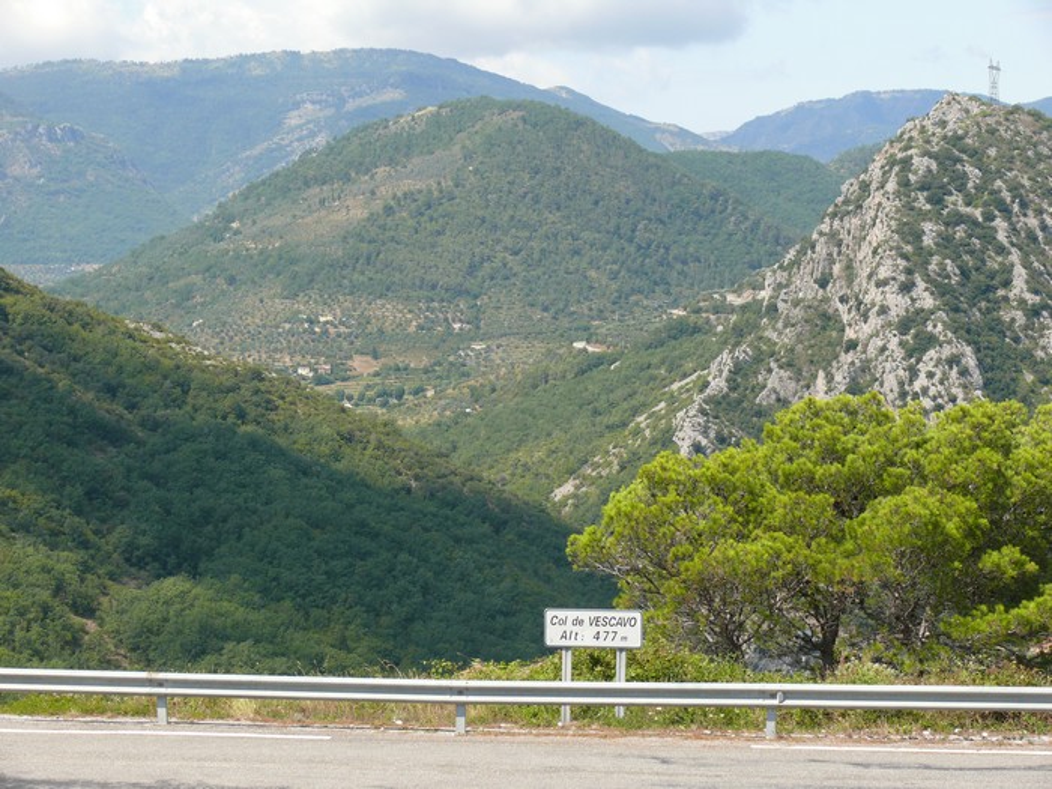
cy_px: 394
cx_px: 526
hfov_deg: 21.5
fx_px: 2766
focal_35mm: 91
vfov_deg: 16.2
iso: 100
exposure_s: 1/320
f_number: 5.6
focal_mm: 19.2
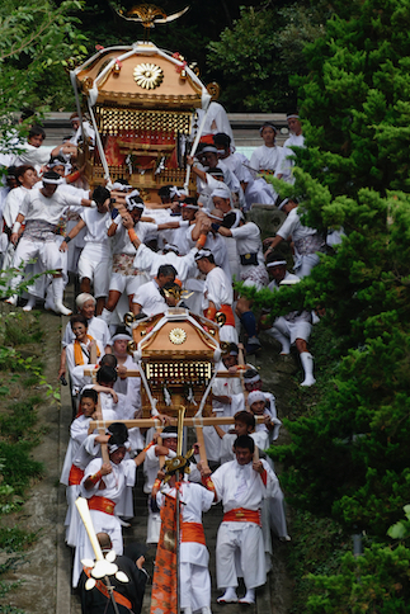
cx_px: 154
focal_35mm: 444
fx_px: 7579
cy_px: 369
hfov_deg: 3.1
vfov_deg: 4.6
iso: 125
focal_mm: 122.41
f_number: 4
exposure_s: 1/320
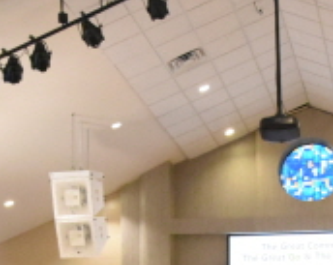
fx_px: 1033
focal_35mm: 105
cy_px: 398
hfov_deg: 18.2
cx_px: 256
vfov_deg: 13.7
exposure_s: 1/160
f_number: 6.3
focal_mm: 24
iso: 12800
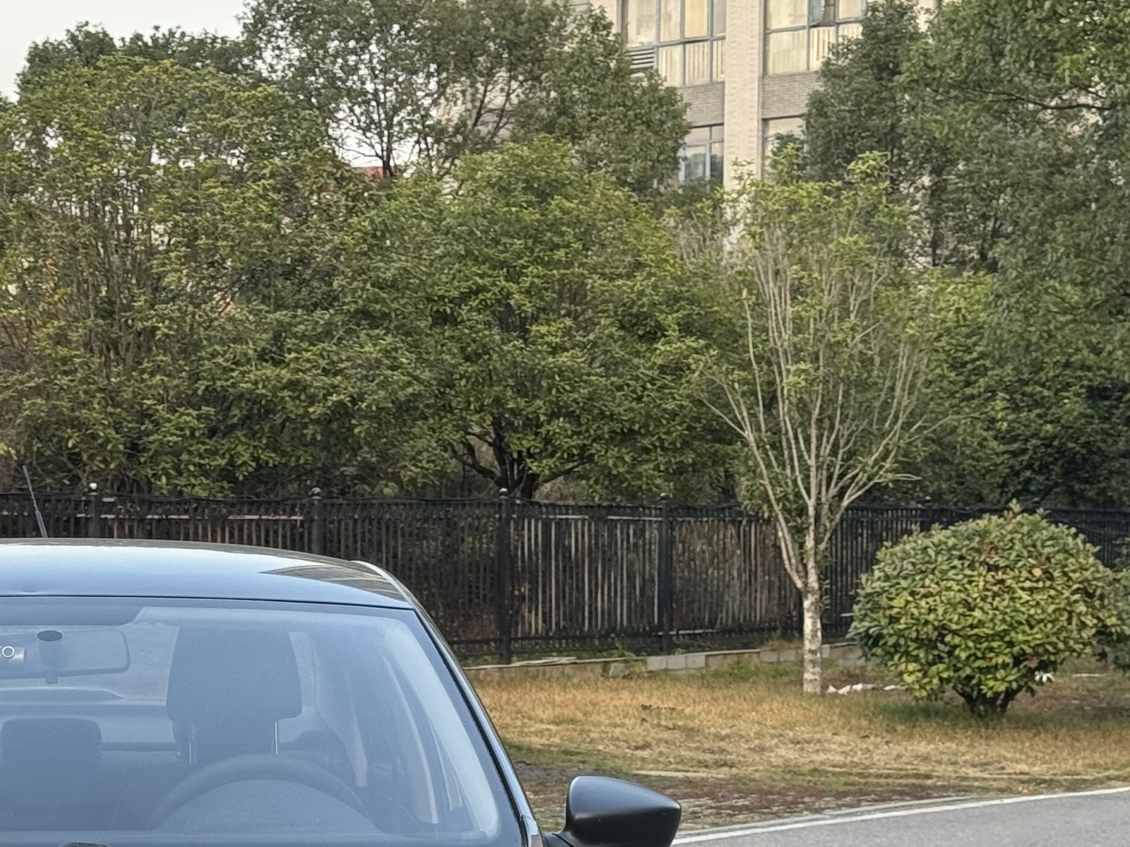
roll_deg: -0.4
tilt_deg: -3.4
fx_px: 3362
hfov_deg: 18.7
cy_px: 806
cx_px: 57
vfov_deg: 14.2
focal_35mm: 103
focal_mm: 6.76
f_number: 1.78
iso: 50
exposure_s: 1/165
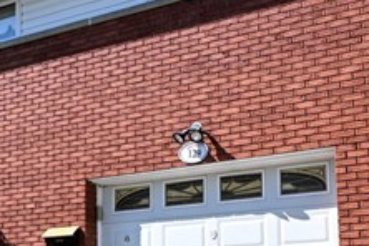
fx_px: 940
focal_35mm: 92
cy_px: 213
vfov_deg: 14.8
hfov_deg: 20.7
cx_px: -81
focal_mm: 12.5
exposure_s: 1/160
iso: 100
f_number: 9
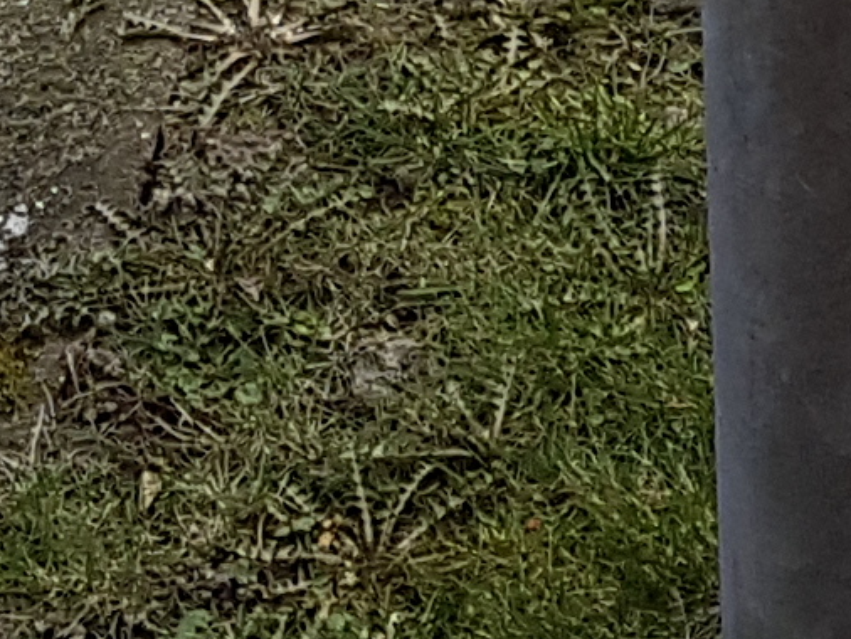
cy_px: -1313
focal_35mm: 207
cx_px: 610
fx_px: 5091
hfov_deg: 9.5
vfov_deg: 6.5
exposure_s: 1/320
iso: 40
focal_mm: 4.2
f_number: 1.7
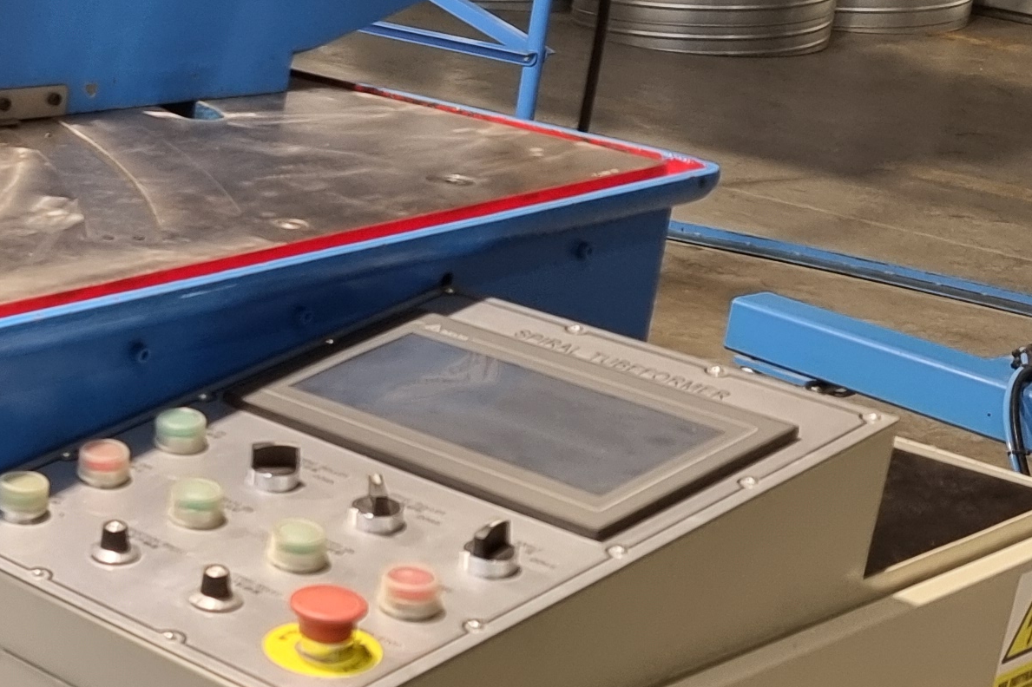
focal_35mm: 84
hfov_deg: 20.6
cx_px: -518
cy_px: 370
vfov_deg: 16.3
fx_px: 2407
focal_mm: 6.7
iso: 200
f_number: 1.8
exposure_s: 1/100
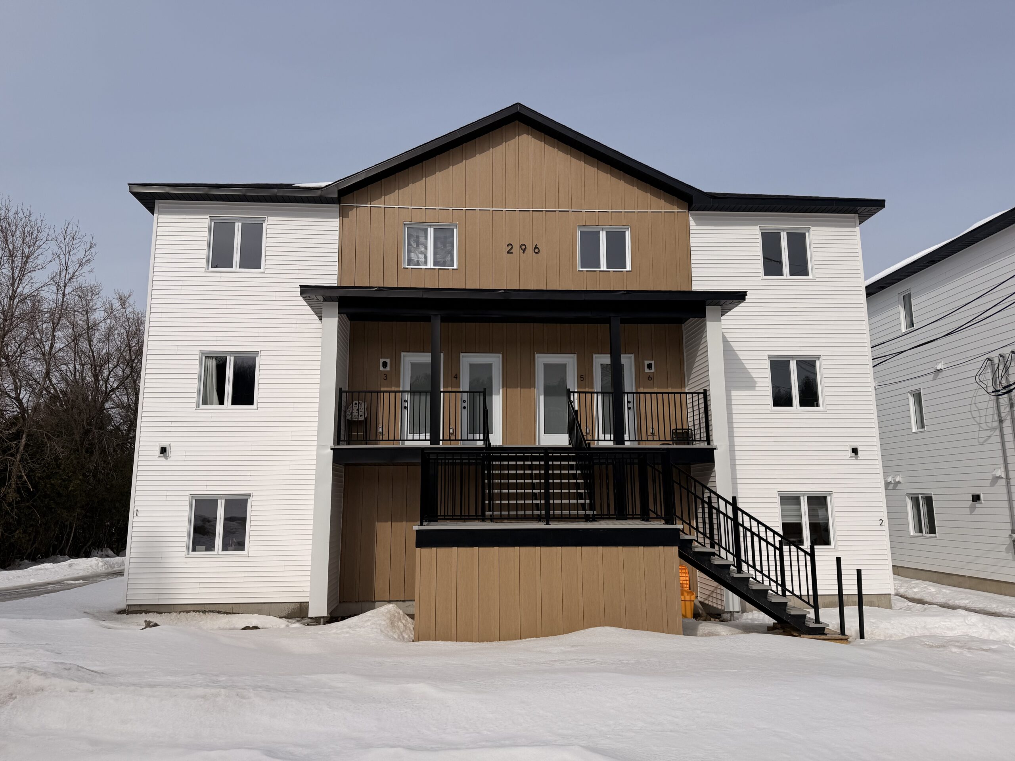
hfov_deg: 71.6
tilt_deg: +9.9
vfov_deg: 56.8
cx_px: 508
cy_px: 380
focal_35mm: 24
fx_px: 704
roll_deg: +0.4
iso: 64
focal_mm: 6.76
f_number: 1.78
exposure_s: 1/14286
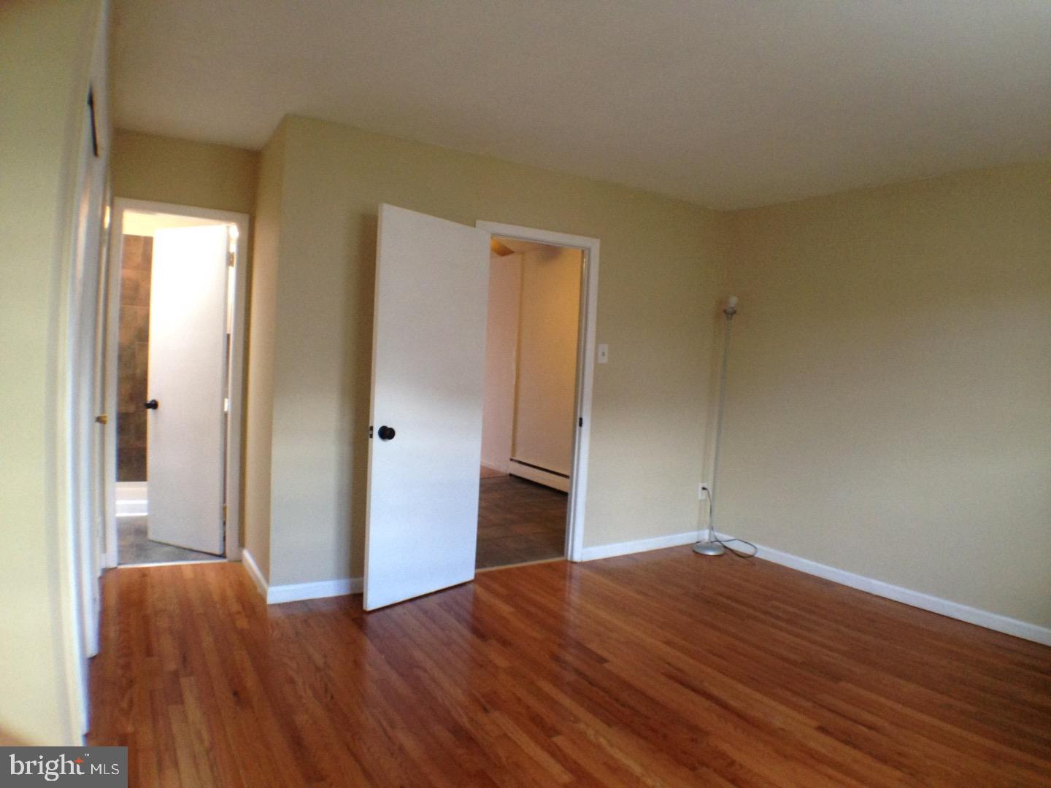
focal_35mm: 33
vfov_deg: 42.9
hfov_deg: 55.4
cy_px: 394
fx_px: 1002
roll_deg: -4.1
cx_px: 526
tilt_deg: -2.8
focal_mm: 4.12
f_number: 2.4
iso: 160
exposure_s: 1/20
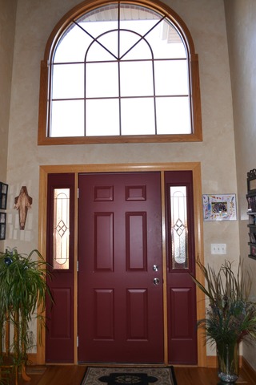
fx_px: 288
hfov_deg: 47.9
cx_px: 128
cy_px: 192
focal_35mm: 27
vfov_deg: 67.4
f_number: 4
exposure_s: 1/100
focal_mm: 18
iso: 400
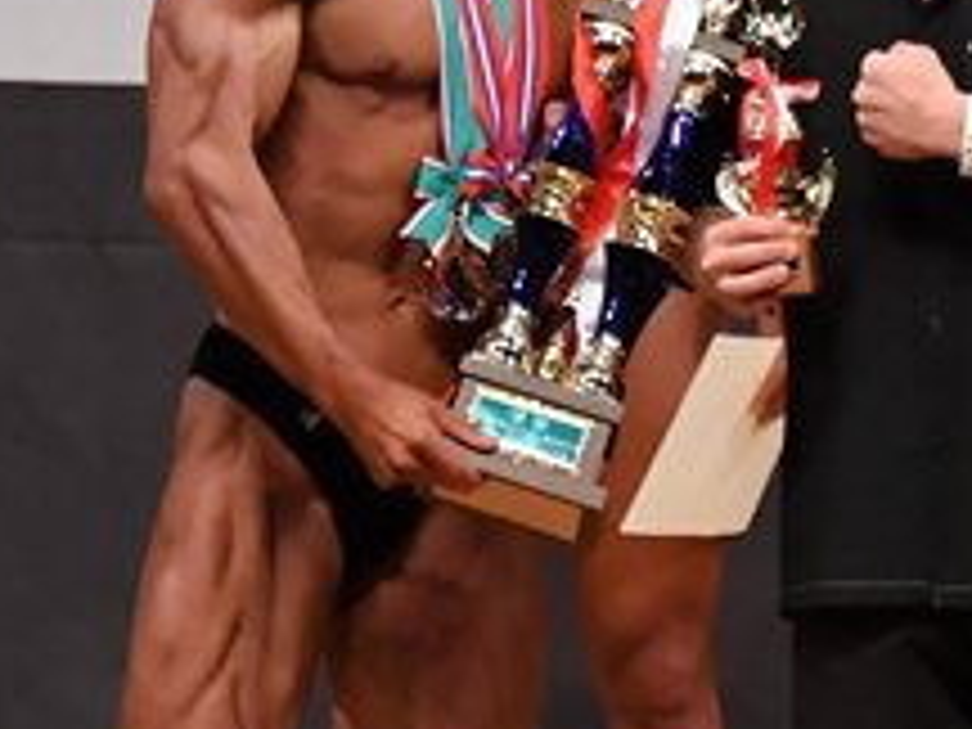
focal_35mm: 879
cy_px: 518
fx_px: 24682
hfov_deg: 2.3
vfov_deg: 1.7
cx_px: 749
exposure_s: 1/400
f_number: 5.6
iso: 6400
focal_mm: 170
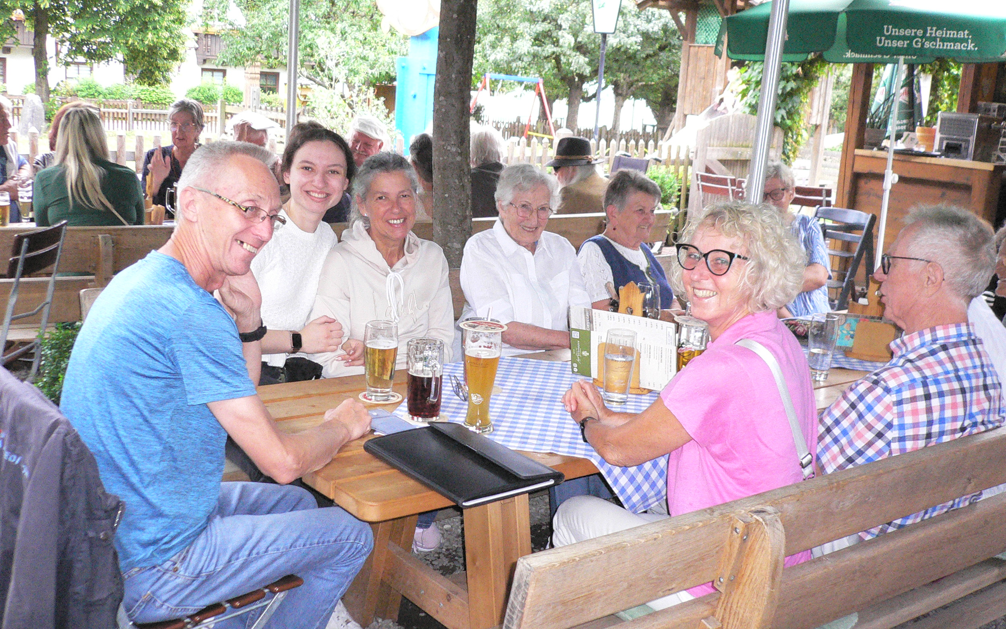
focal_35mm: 38
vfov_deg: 33.6
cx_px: 496
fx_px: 1042
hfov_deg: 51.5
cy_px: 319
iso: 400
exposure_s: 1/60
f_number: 2.8
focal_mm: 5.8
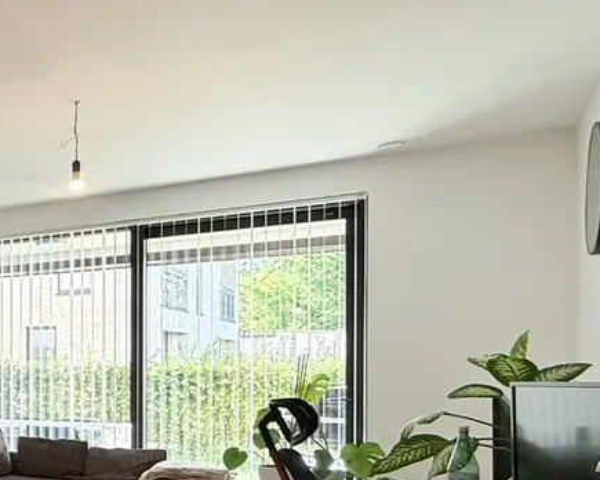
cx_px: -290
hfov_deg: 28.4
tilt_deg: -0.2
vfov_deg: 33.2
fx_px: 781
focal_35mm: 44
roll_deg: +0.5
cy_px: 379
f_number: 2.2
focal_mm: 2.22
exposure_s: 1/101
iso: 100
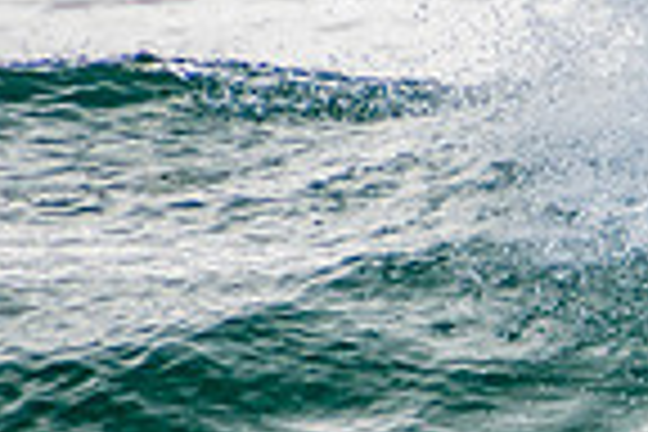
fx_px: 43485
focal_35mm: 2416
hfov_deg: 0.9
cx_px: 1143
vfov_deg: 0.6
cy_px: 344
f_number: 5.6
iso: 360
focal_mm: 400
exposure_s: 1/2000
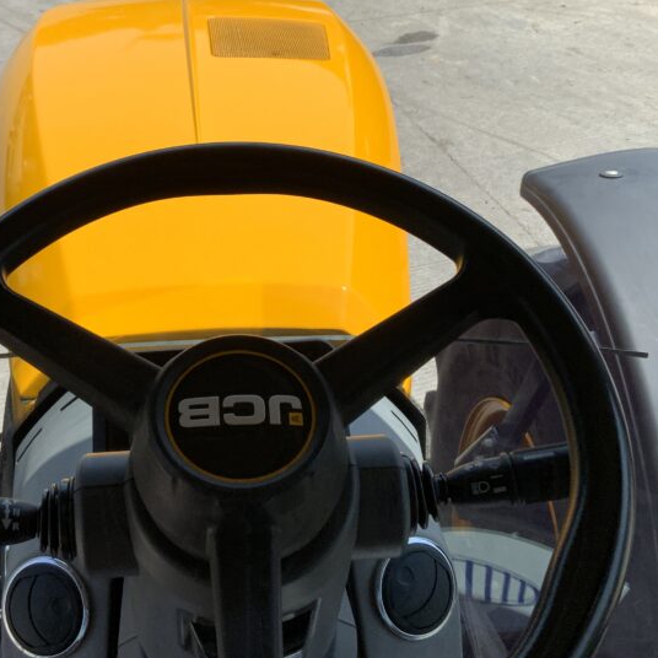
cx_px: 223
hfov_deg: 34.4
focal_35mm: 49
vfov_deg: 34.5
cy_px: 254
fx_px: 1054
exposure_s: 1/1279
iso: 16
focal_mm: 3
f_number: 1.8
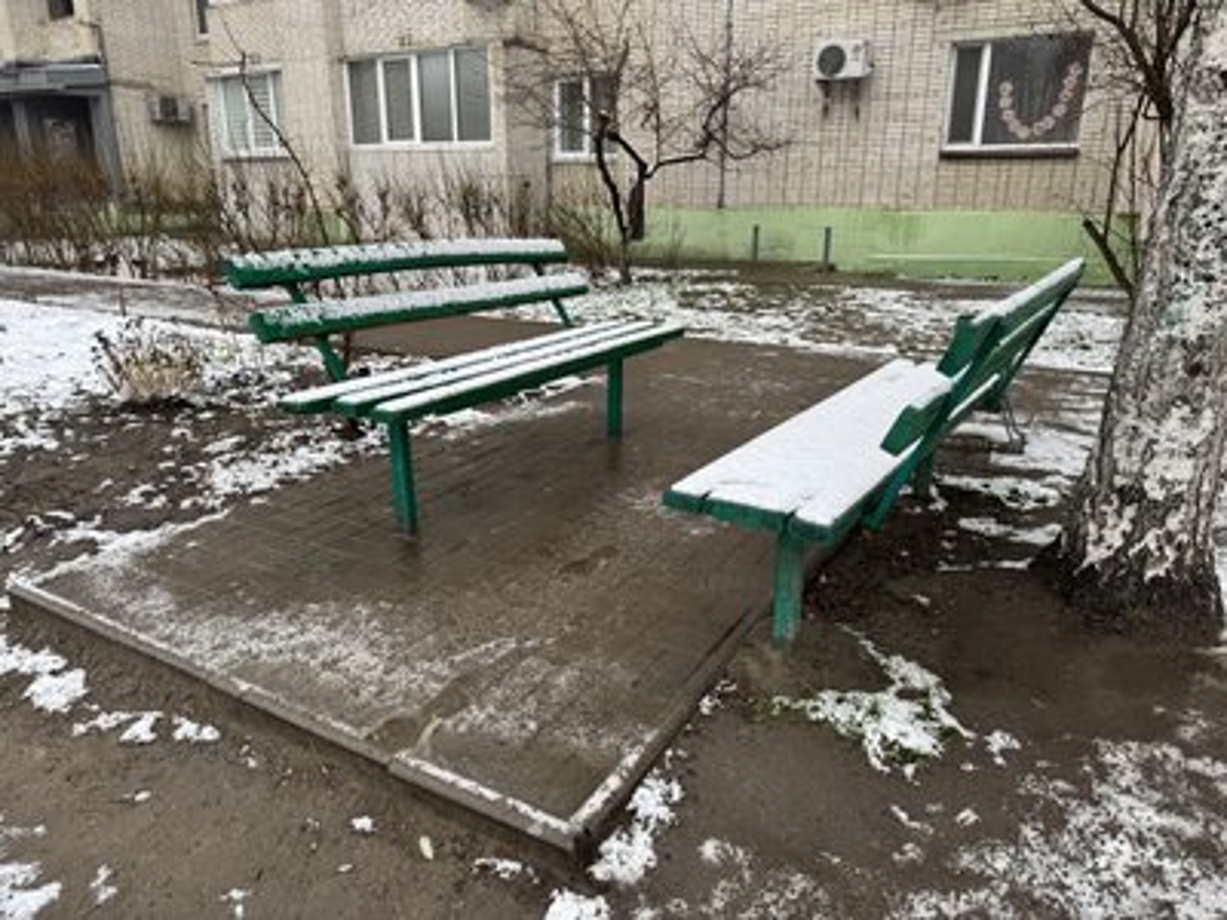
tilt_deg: -14.8
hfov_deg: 71.6
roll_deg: +0.2
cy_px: 460
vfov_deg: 56.8
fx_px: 851
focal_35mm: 24
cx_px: 614
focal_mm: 6.76
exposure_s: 1/209
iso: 64
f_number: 1.78
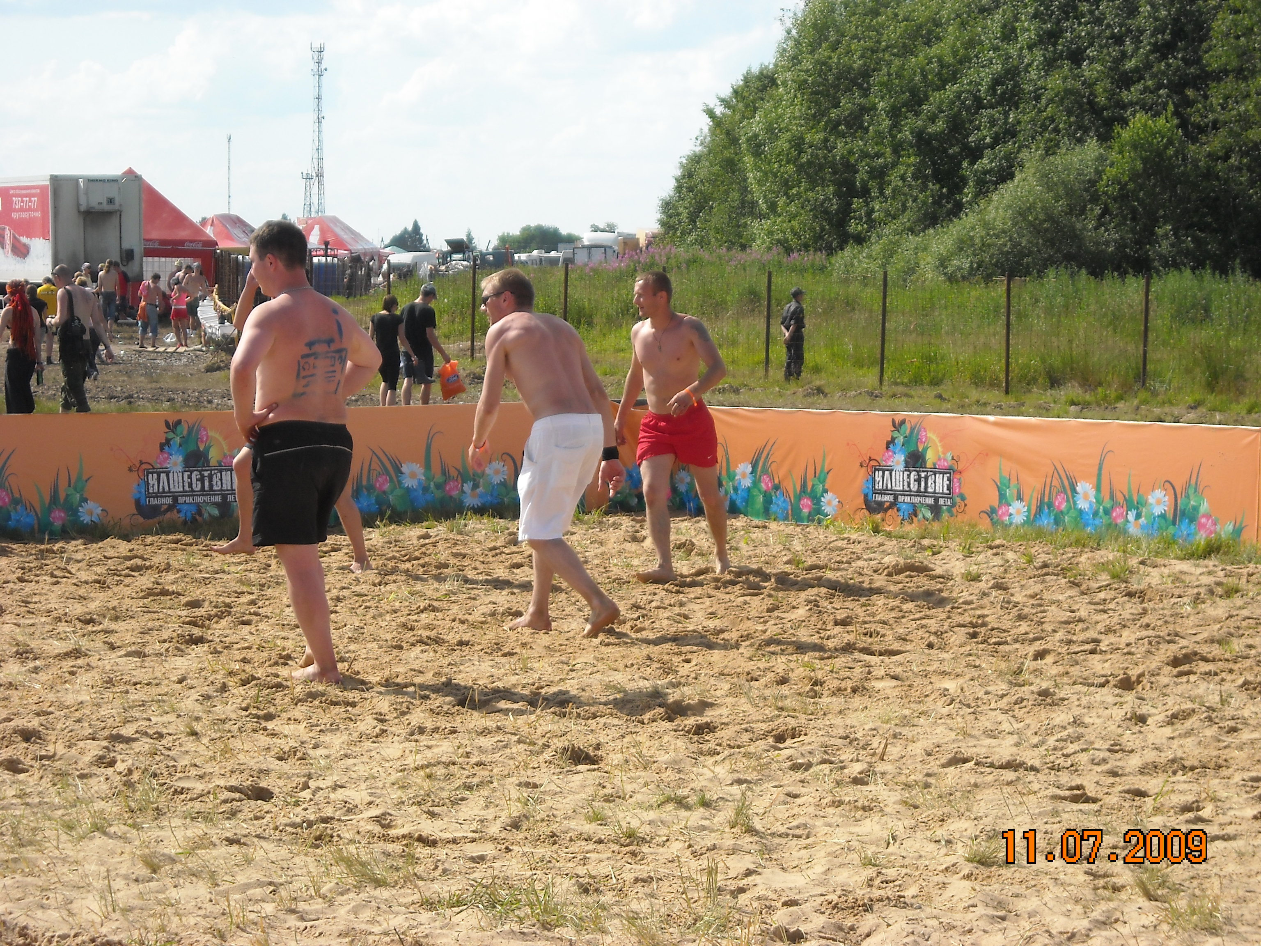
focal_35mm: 105
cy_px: 473
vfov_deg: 14.1
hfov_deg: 18.7
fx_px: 3825
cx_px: 630
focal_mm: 17.1
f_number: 4.7
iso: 64
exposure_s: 1/419
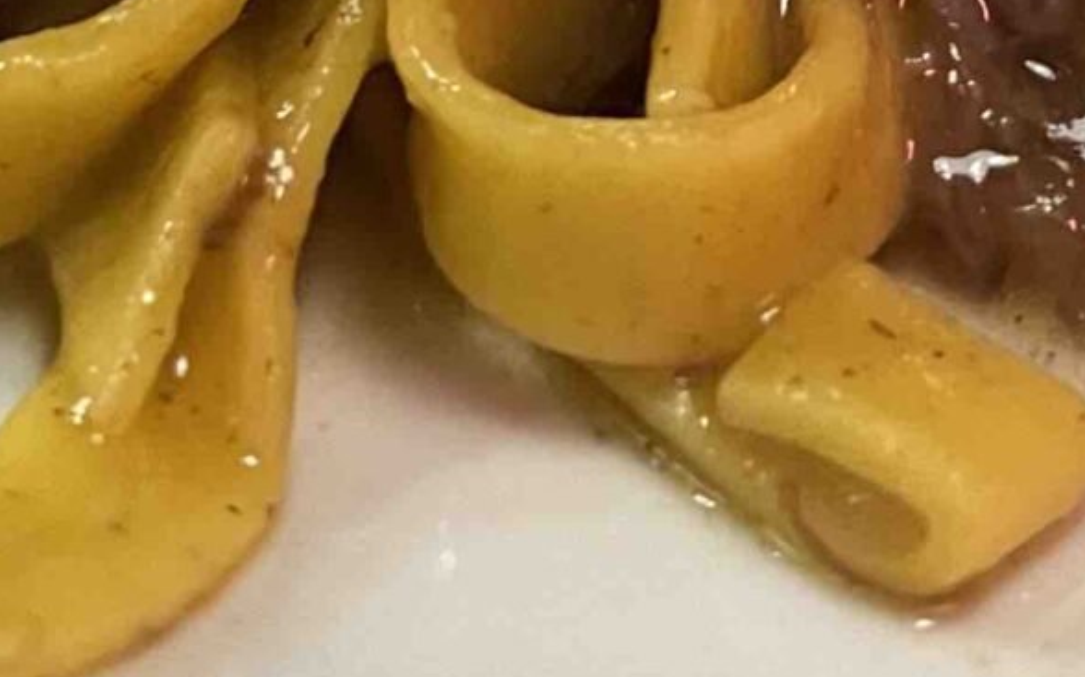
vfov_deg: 9.8
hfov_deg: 17.4
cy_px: -845
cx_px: 646
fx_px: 3547
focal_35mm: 120
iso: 500
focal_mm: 5.1
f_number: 1.6
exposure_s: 1/50
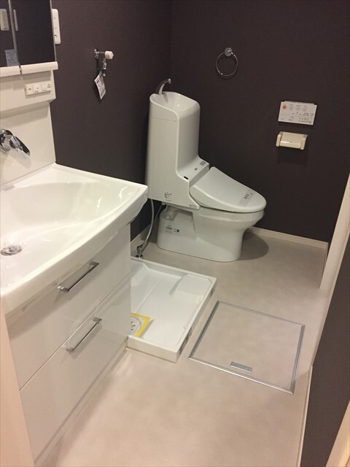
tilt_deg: -28.3
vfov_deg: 61.7
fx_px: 391
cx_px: 175
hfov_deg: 48.2
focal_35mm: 29
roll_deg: -1.7
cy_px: 234
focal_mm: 4.15
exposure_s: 1/24
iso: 250
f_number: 2.2
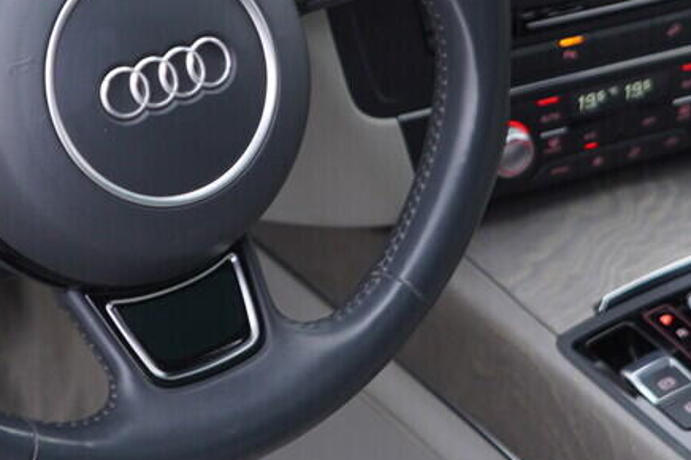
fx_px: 2282
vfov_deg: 11.4
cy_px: 65
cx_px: 295
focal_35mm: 119
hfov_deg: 17.2
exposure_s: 1/40
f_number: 2.8
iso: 125
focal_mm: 24
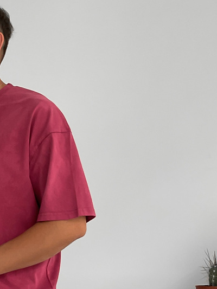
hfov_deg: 16.7
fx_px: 727
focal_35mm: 87
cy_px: 240
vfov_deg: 22.1
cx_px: 10
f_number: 1.8
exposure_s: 1/120
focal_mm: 3
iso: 32
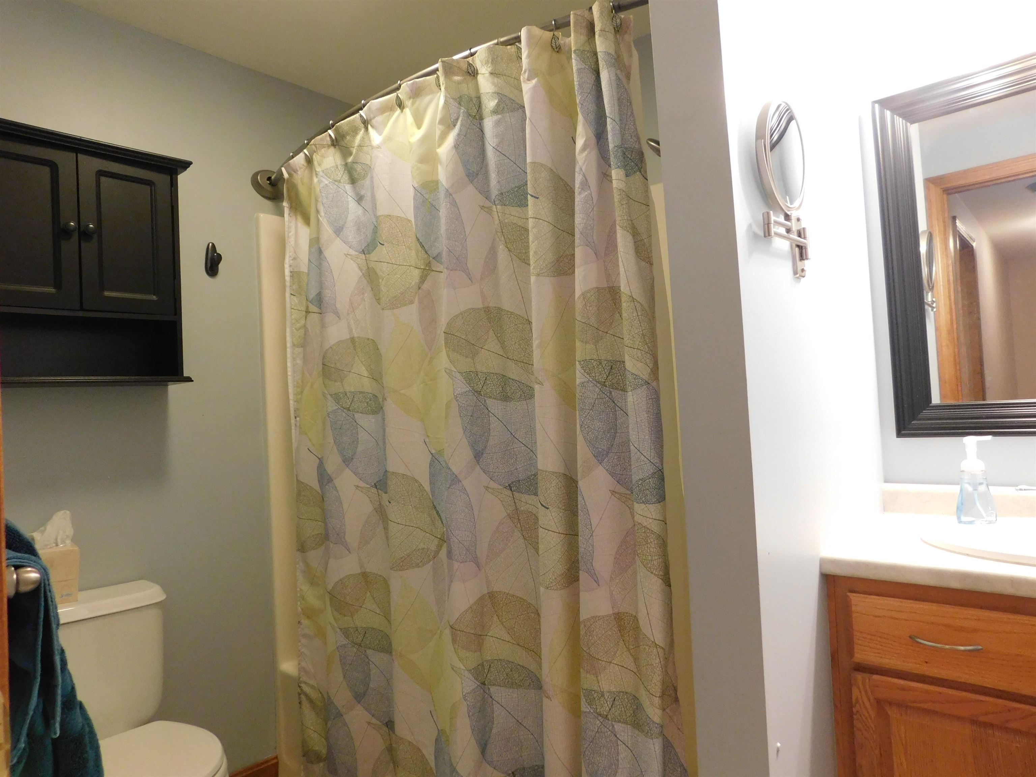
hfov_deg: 73.9
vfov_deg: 58.9
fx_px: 688
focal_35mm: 23
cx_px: 518
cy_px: 388
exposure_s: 1/25
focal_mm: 4
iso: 400
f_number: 3
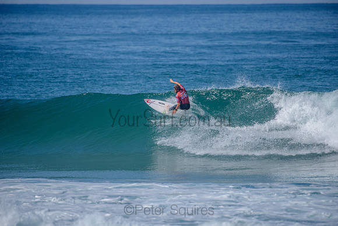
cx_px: 169
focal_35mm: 500
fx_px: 4695
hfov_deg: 4.1
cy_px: 113
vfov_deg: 2.8
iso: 160
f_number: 5.6
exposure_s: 1/2000
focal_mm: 500
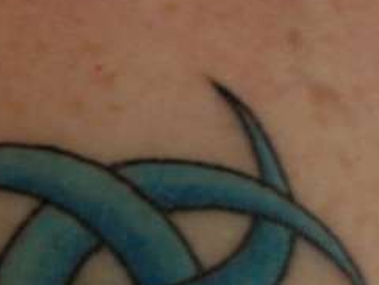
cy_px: 304
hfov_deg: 9.3
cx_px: 96
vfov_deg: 7.0
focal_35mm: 213
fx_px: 2334
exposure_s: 1/8
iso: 140
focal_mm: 14.7
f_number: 3.4
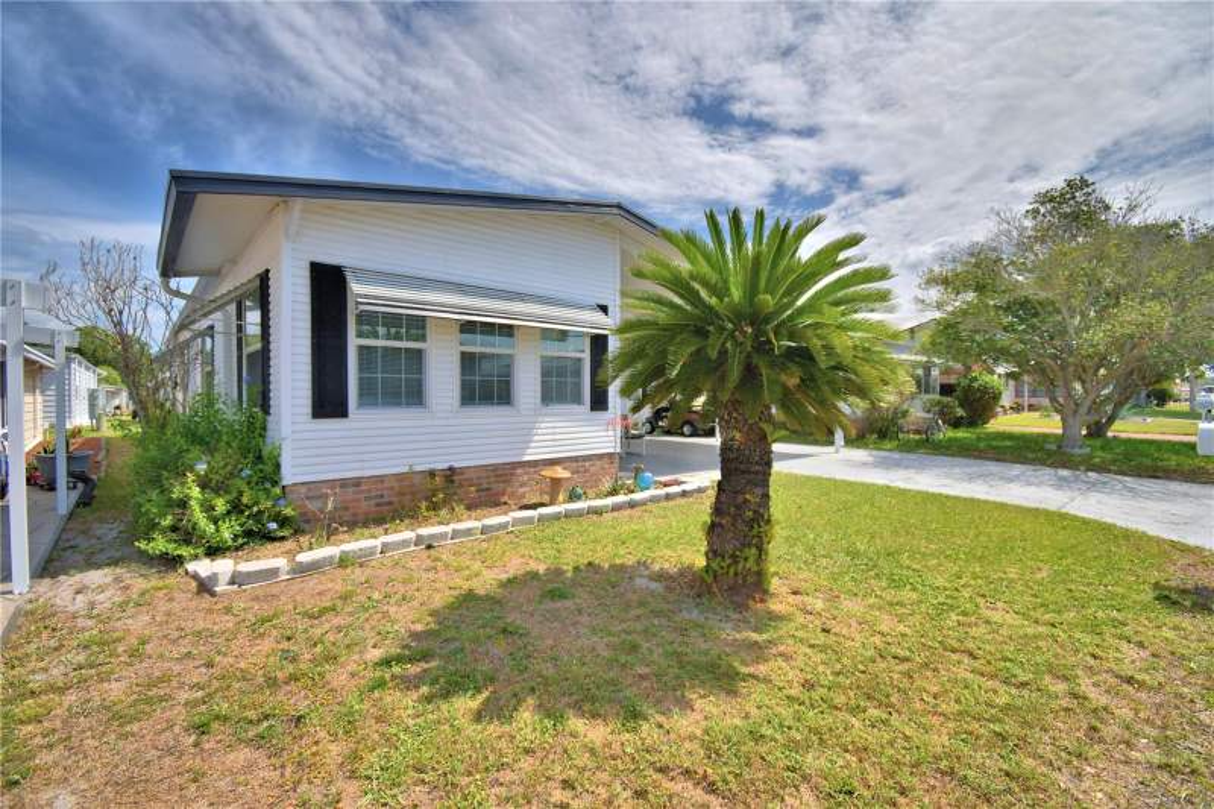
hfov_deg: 100.4
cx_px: 607
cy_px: 404
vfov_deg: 77.3
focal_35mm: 15
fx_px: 506
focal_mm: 10
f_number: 4.5
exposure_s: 1/2000
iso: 100
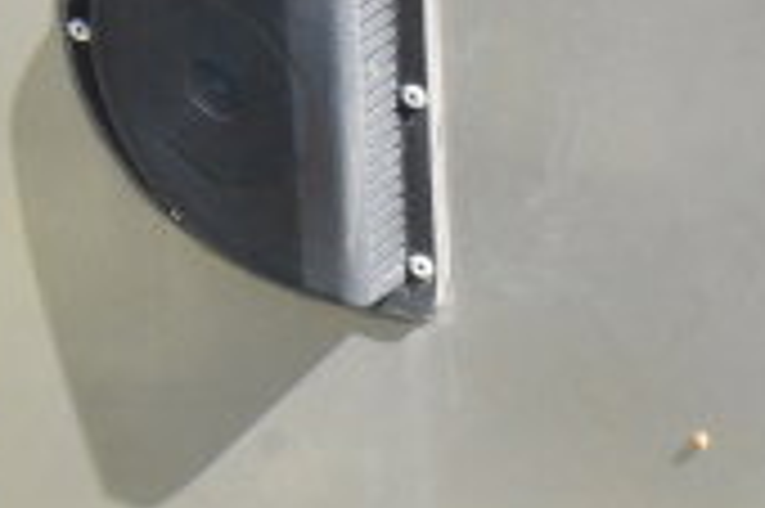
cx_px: -567
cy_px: -74
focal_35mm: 135
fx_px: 2862
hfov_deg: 13.8
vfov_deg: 10.0
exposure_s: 1/1000
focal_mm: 25
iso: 6400
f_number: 16
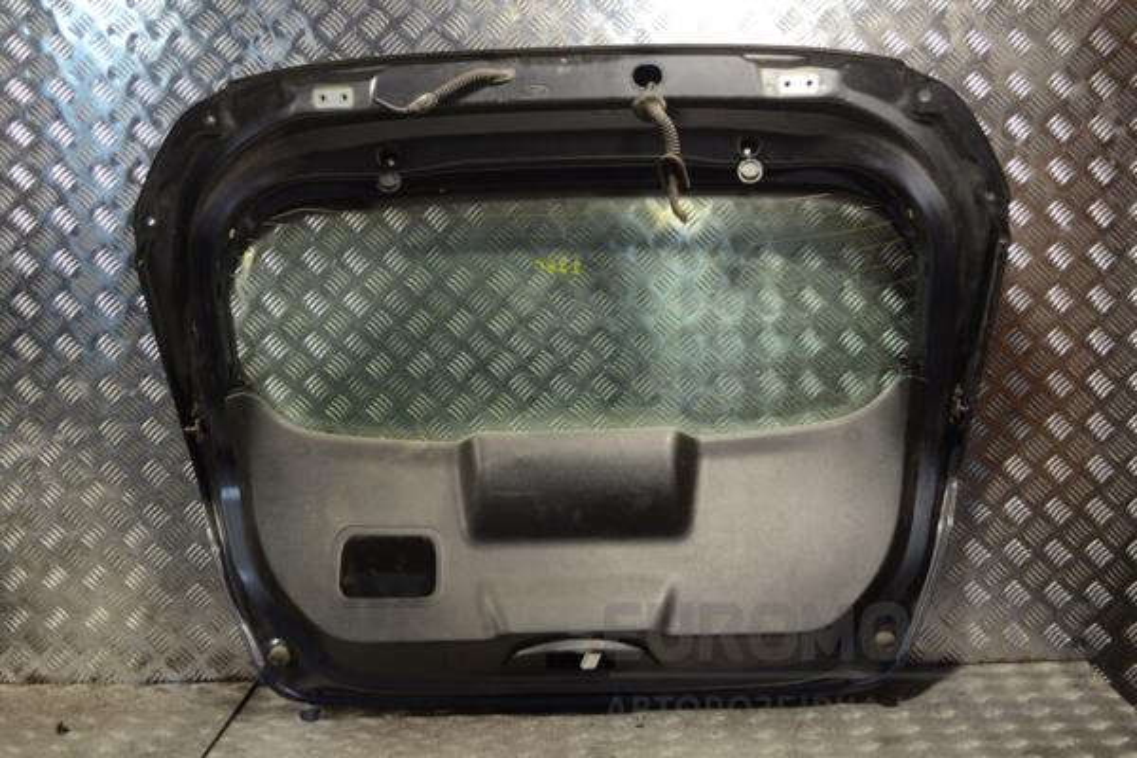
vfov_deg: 28.1
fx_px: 1516
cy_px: 379
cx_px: 568
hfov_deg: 41.1
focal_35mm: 48
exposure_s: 1/30
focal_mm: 32
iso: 160
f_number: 4.8
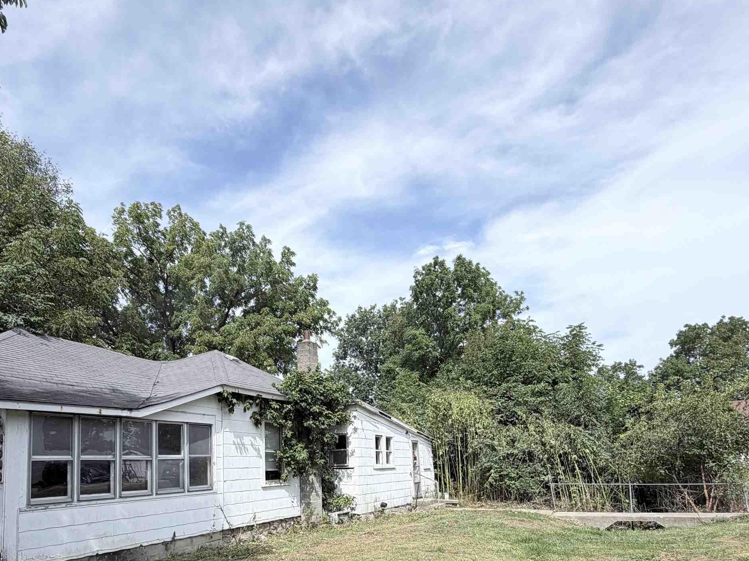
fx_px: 498
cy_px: 427
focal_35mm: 23
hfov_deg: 73.7
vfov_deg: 55.7
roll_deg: +1.5
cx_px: 332
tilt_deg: +5.4
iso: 20
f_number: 2.2
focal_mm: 2.22
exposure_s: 1/770
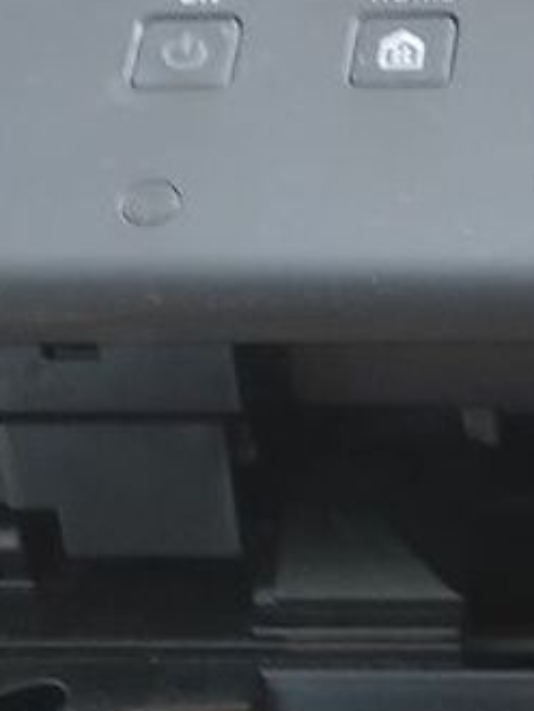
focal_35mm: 109
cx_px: 829
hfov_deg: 12.8
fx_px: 2239
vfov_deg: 16.8
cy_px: 973
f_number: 1.8
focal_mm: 4.05
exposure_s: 1/25
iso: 784
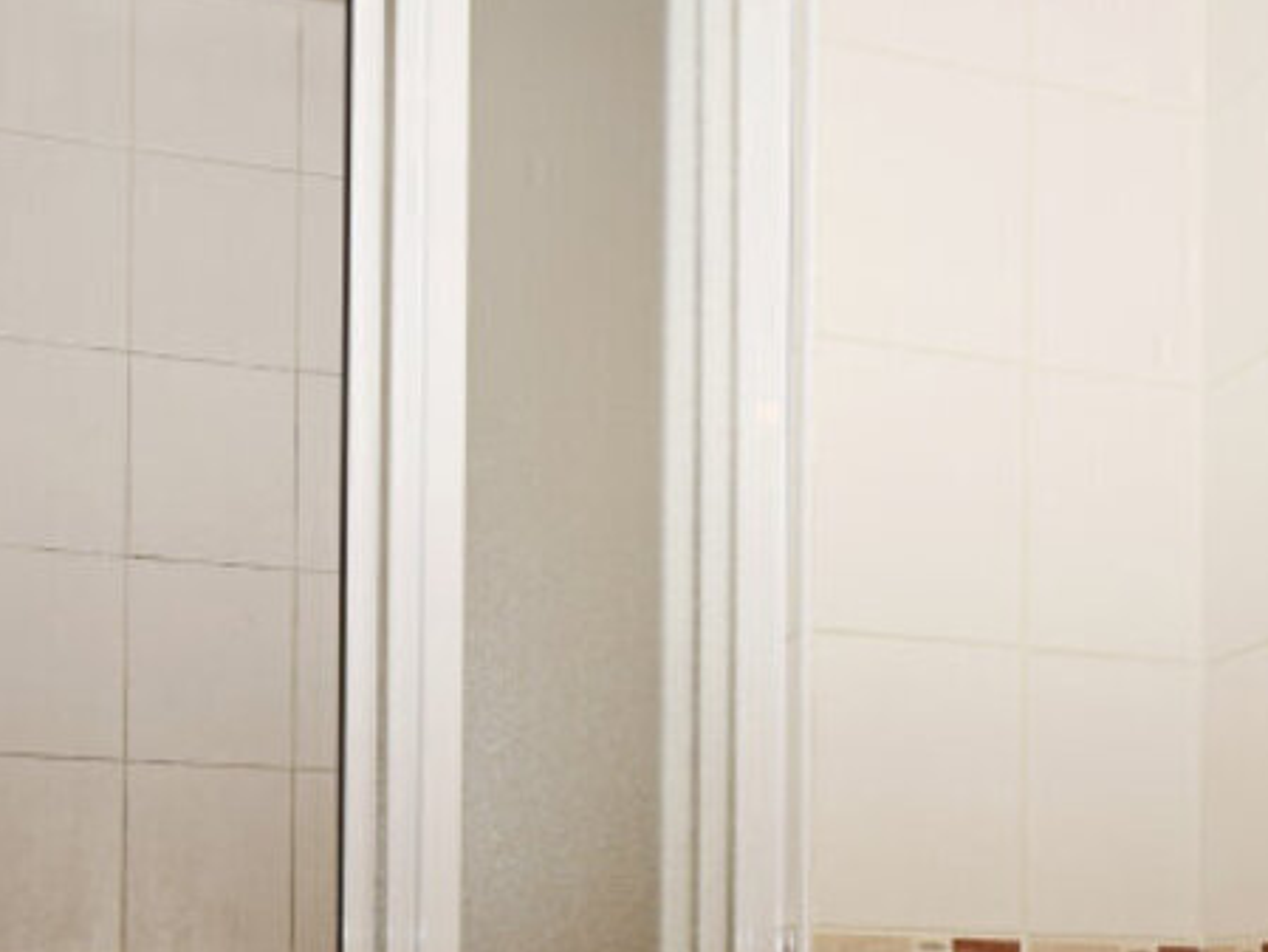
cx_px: 730
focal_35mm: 52
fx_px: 1905
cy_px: 1011
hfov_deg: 36.7
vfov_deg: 26.2
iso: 100
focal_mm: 12
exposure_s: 1/60
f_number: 8
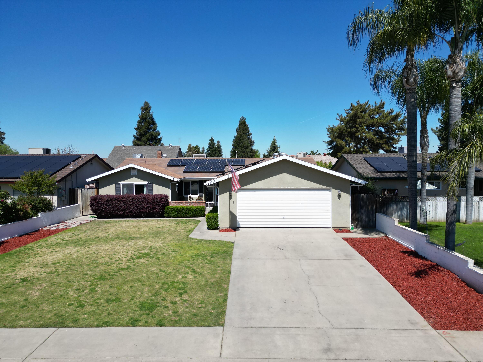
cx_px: 242
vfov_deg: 56.8
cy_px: 181
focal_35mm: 24
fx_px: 335
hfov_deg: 71.6
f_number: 1.7
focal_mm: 6.72
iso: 120
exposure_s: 1/3200
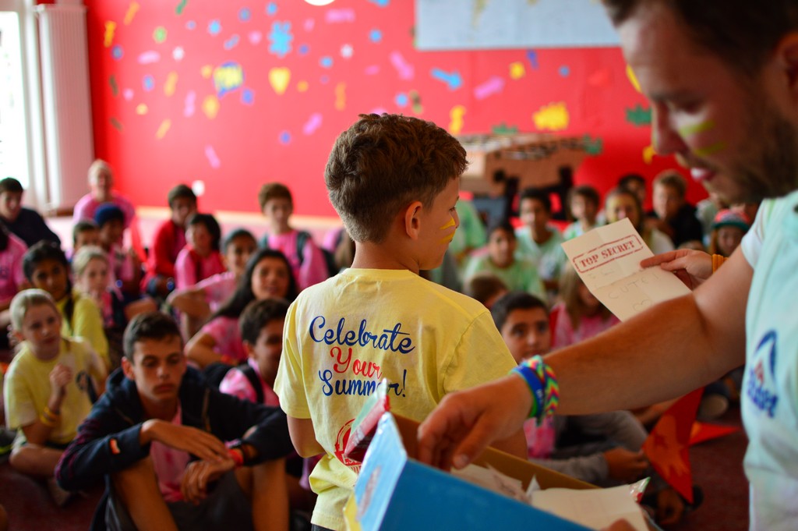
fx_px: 1163
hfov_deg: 37.9
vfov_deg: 25.7
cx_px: 399
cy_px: 266
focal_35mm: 52
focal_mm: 35
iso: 360
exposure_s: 1/250
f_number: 1.8
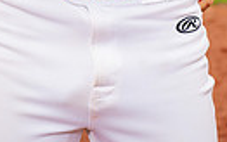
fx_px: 1498
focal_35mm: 242
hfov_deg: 8.6
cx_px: 28
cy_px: -201
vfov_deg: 5.3
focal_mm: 69
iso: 100
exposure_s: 1/250
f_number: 4
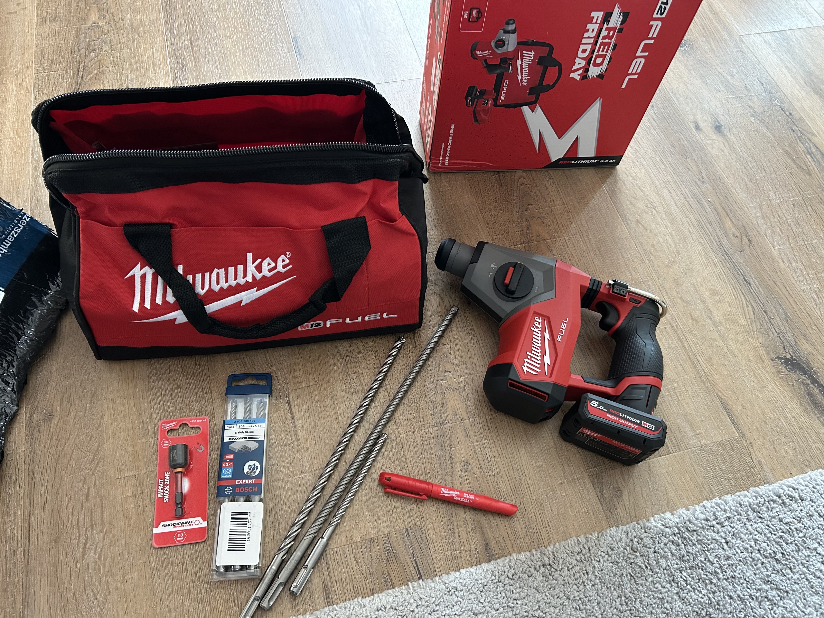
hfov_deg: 67.3
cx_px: 412
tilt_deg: -59.4
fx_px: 619
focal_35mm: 26
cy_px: 309
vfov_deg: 53.1
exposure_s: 1/60
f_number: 1.5
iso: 400
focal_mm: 5.7
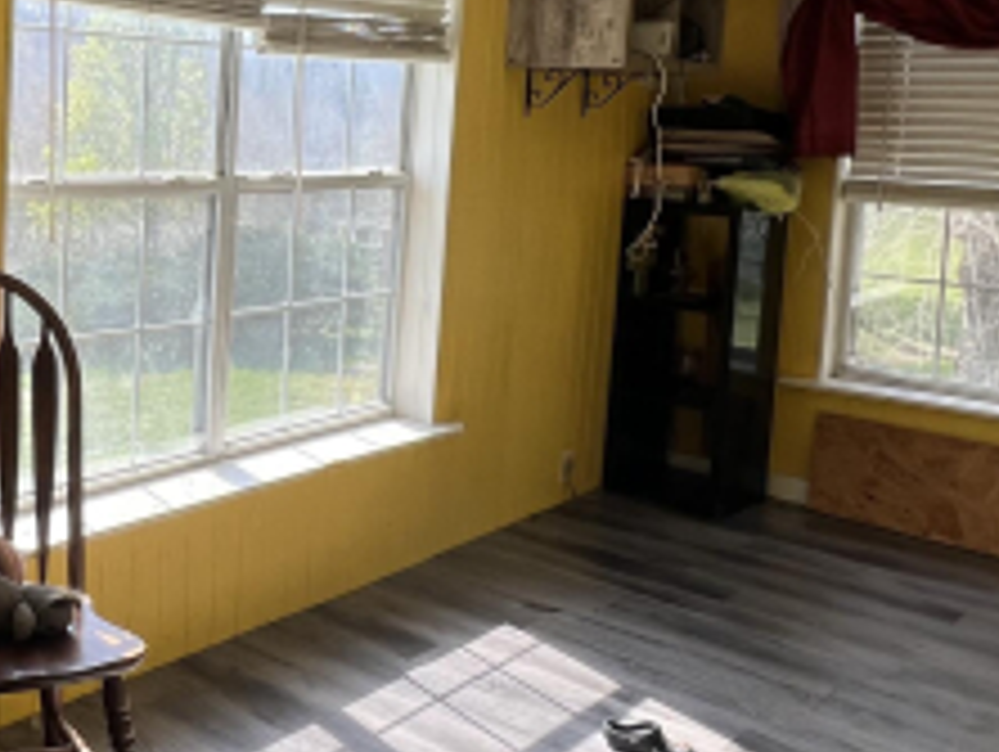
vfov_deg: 36.1
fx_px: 1127
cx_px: 16
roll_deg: -1.7
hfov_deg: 41.9
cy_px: 198
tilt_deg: -5.4
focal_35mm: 39
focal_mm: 1.57
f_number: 1.8
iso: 32
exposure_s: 1/208
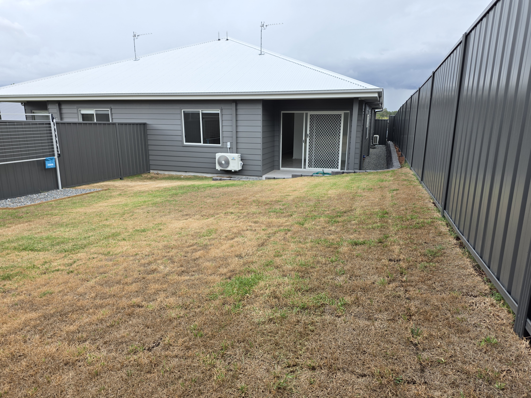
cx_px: 266
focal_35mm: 23
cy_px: 199
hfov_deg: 73.9
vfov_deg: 58.9
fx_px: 353
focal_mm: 6.25
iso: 80
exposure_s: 1/2134
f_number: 1.7
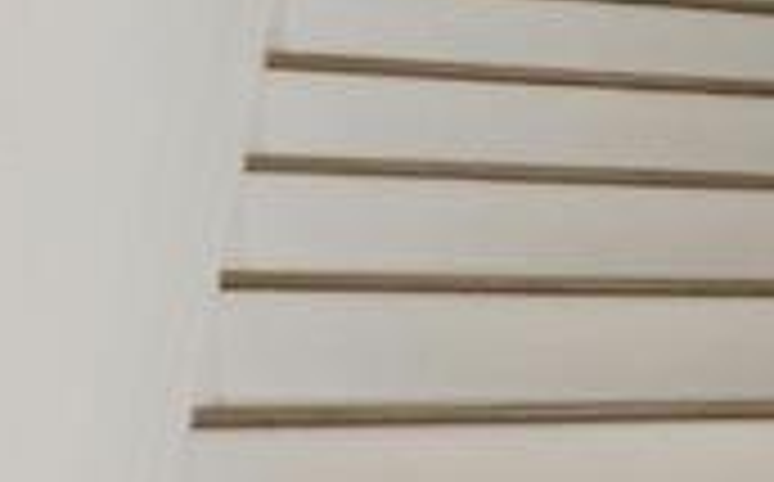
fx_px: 1917
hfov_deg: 15.4
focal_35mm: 91
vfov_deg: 14.3
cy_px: 333
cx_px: 1750
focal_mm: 10
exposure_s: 1/250
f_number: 5.6
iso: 640
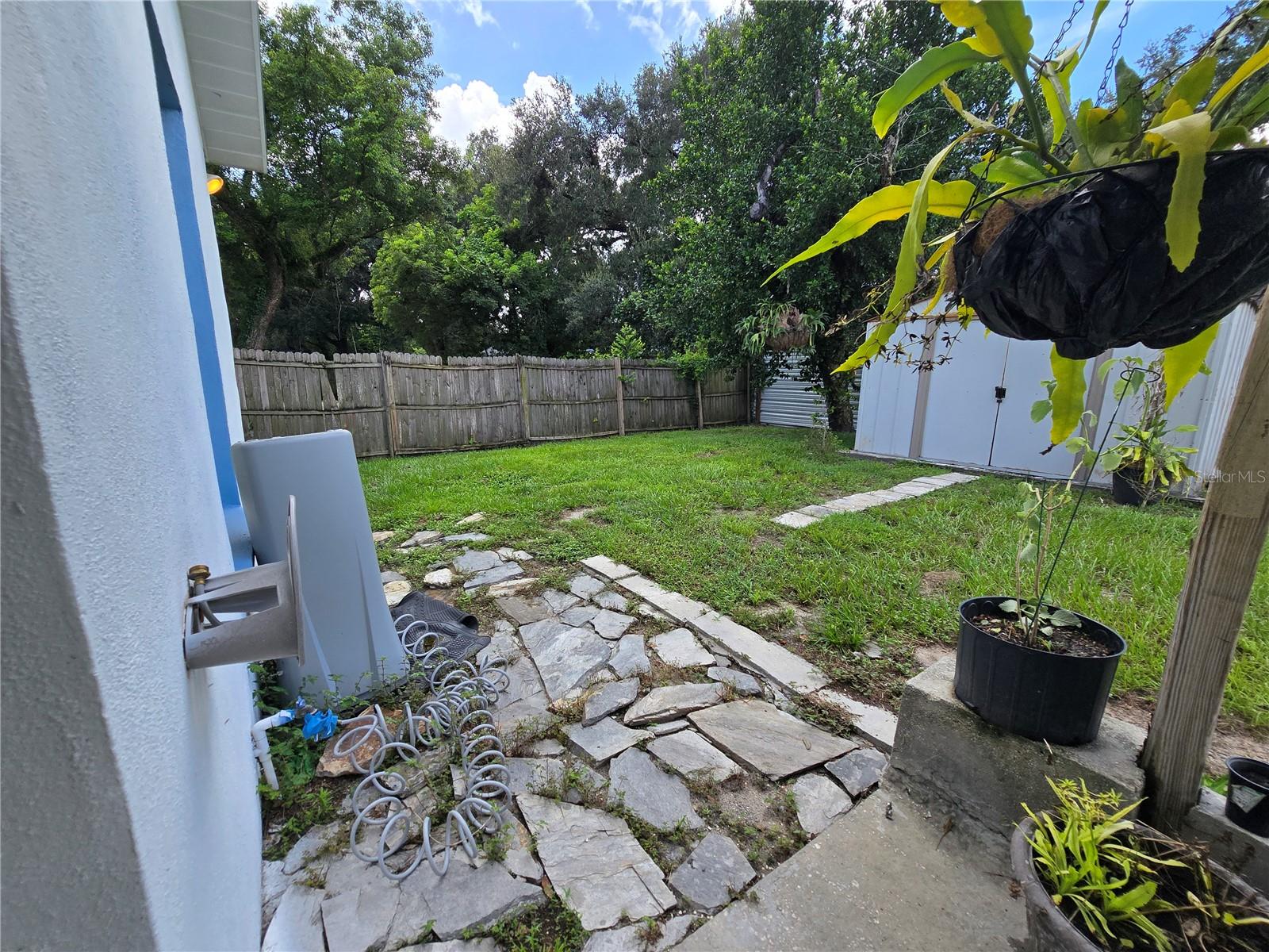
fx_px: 477
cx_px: 634
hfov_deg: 106.2
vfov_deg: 89.9
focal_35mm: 13
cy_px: 476
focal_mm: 2.2
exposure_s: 1/820
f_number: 2.2
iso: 50
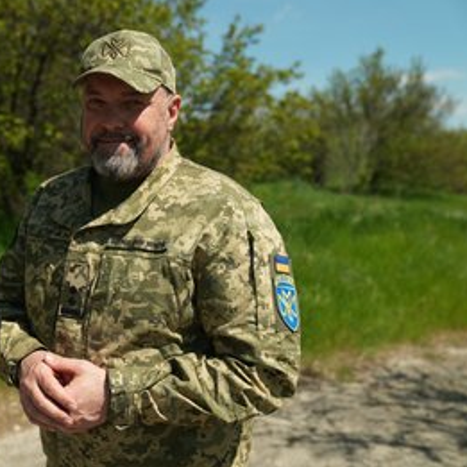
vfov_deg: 39.2
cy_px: 234
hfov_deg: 38.4
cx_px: 134
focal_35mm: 43
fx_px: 656
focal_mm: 33
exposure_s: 1/500
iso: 80
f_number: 2.8
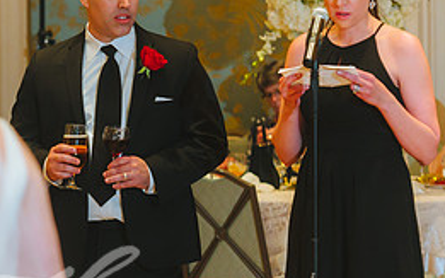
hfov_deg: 7.7
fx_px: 3298
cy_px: 150
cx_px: 41
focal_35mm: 272
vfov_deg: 4.8
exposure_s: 1/60
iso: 2500
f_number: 2.8
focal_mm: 120
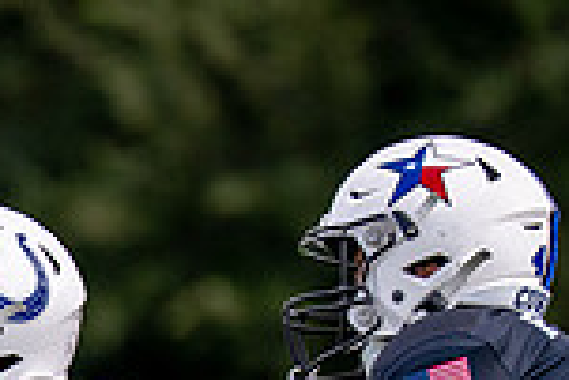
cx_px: -280
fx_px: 21516
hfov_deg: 1.5
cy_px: 725
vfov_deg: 1.0
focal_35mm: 1360
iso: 250
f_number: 2.8
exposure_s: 1/2500
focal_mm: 200
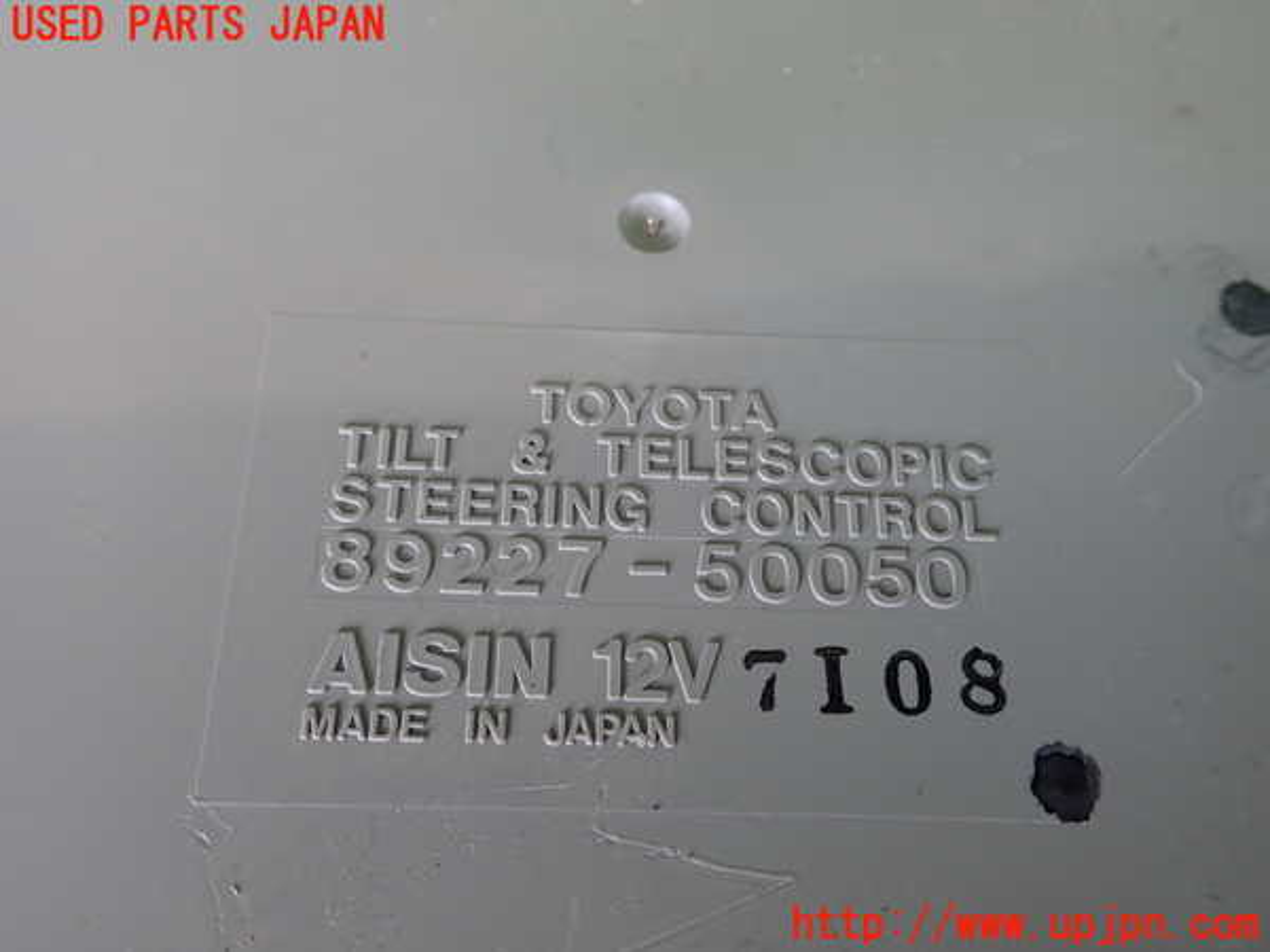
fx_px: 1101
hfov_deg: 60.0
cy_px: 476
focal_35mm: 30
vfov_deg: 46.8
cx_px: 635
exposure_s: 1/50
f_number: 2.3
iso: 200
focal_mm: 5.4
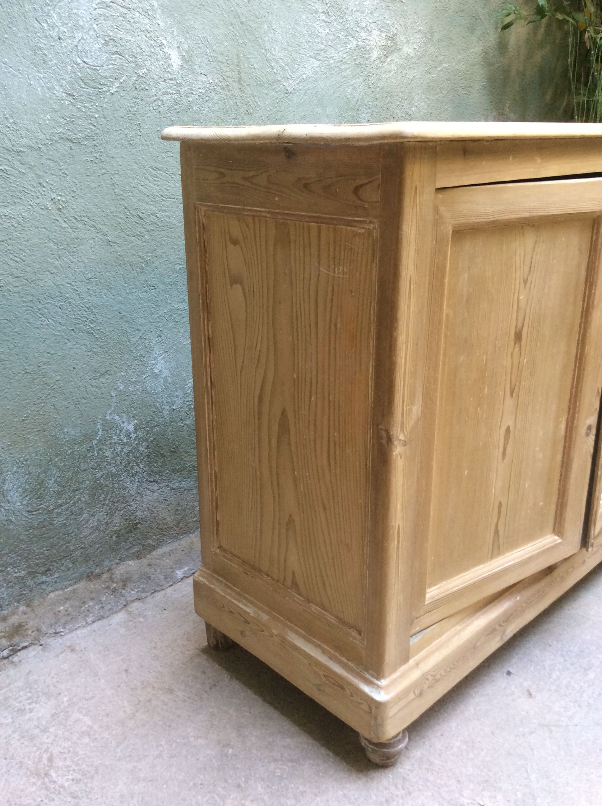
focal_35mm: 32
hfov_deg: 44.1
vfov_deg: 56.9
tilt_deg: -19.3
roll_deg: +1.3
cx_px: 301
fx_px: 744
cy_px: 403
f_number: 2.4
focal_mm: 3.3
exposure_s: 1/25
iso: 80
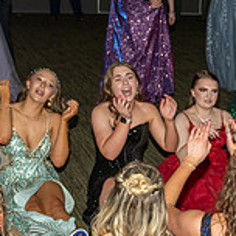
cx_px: 203
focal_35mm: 103
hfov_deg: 16.7
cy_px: 195
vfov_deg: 16.7
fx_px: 794
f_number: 4
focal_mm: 25
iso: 500
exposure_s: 1/200
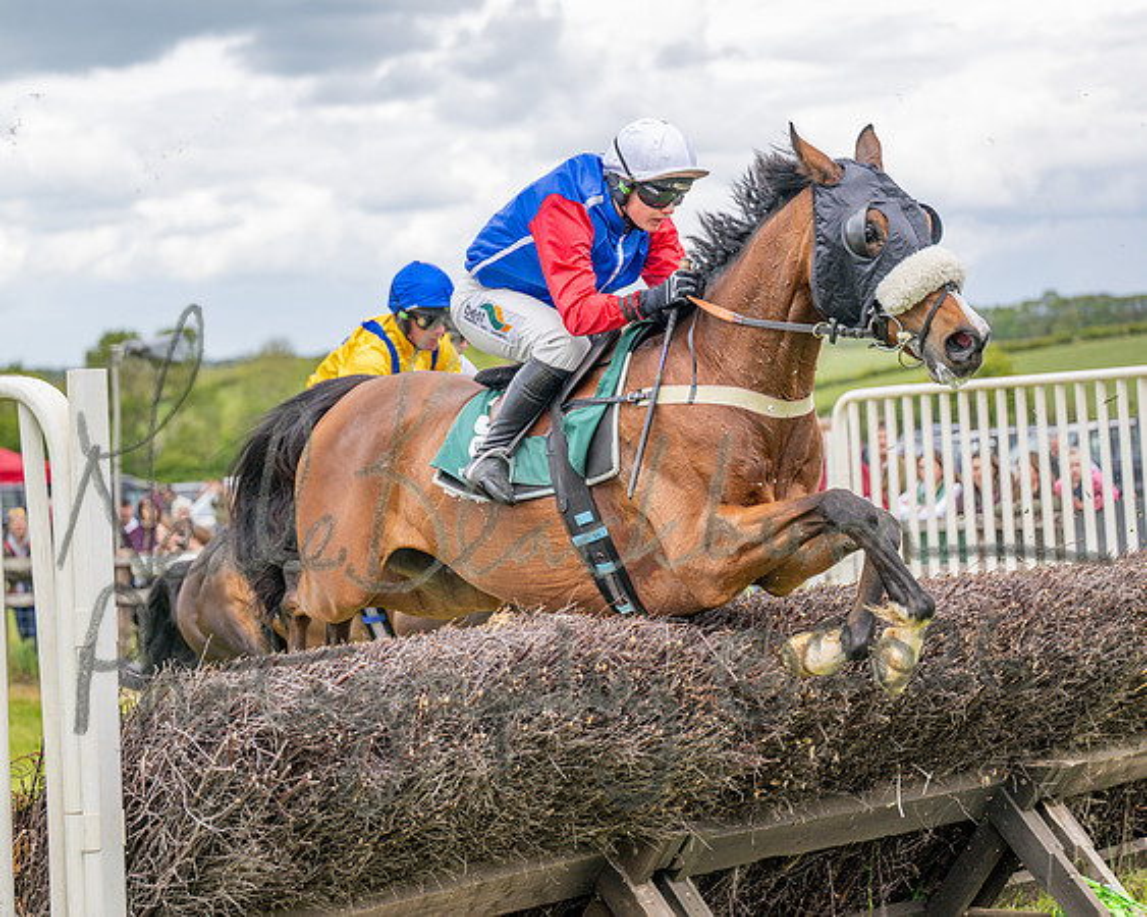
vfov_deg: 17.9
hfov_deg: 22.2
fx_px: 2918
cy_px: 417
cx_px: 574
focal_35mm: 86
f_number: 2.8
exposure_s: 1/1600
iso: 200
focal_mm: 70
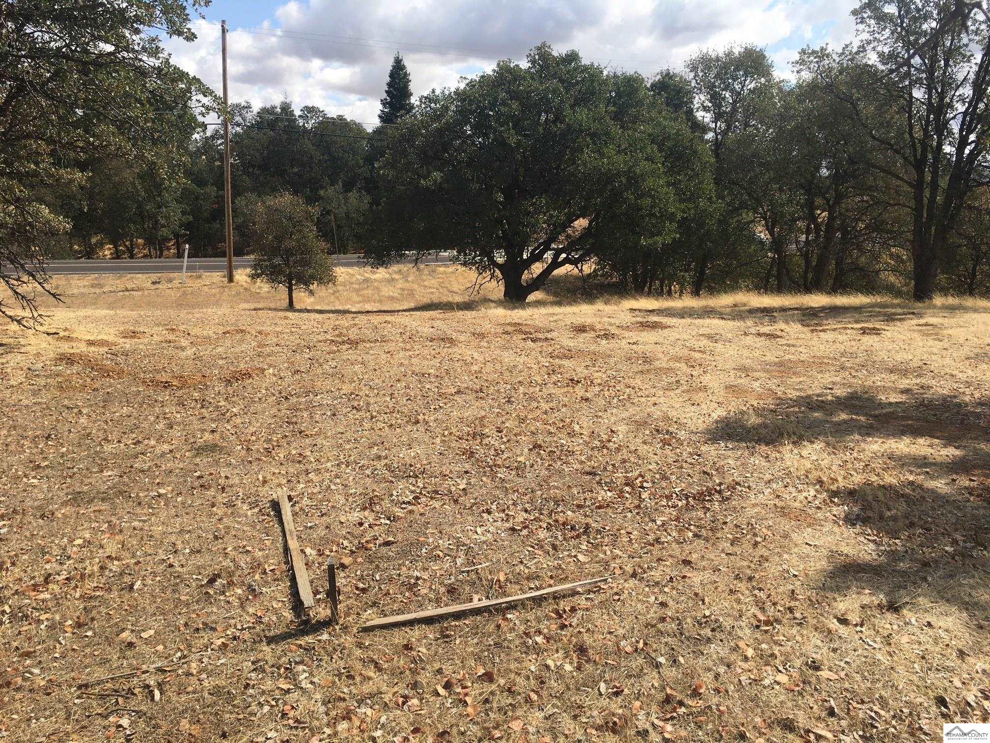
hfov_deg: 61.7
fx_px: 829
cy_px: 372
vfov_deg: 48.2
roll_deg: -0.5
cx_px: 495
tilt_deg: -9.9
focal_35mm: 29
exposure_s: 1/1789
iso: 25
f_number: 2.2
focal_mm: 4.15
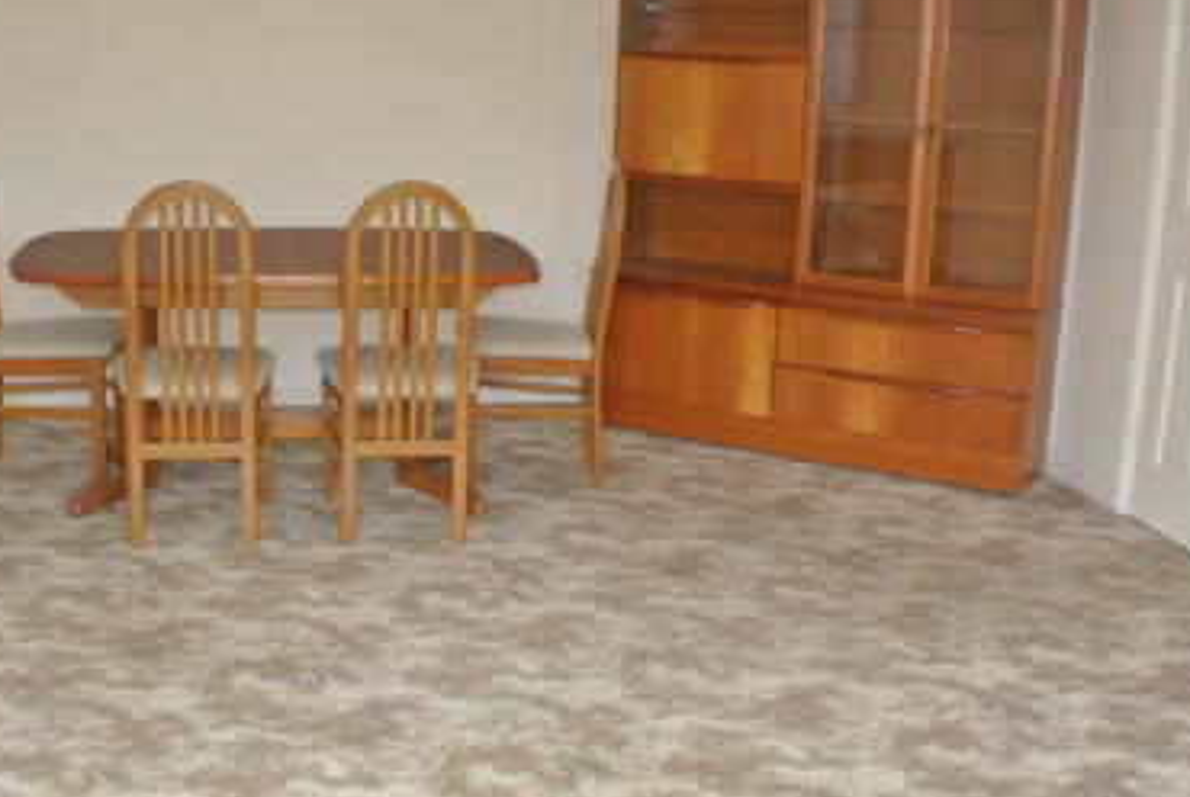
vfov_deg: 22.7
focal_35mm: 60
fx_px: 1986
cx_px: 384
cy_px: 394
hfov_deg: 33.0
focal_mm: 12.7
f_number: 3.8
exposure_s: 1/60
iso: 500
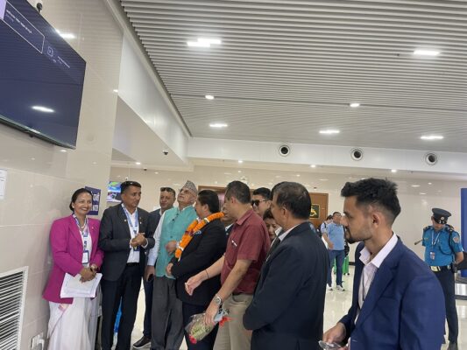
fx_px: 351
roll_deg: -3.5
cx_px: 234
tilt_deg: +5.8
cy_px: 175
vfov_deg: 53.1
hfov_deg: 67.3
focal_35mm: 26
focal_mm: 4.2
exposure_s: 1/50
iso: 125
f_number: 1.6
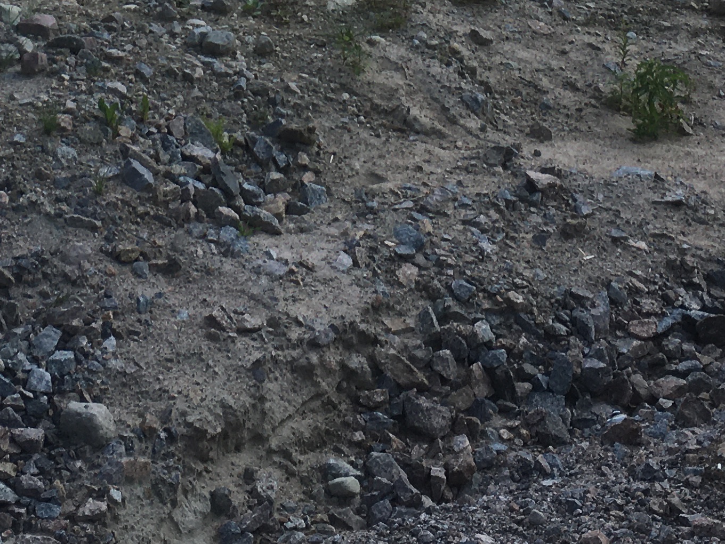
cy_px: -188
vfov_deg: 16.2
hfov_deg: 22.6
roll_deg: +3.8
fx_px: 1801
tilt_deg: -9.4
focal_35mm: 86
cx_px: 230
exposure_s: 1/1350
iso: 25
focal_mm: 4.15
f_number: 2.2
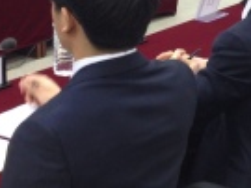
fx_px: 942
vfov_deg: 11.3
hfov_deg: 15.1
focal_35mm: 130
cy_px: 33
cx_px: 199
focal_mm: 4.28
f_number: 2.4
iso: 80
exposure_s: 1/20
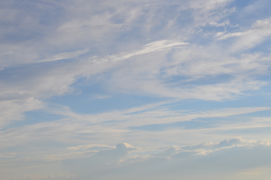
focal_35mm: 82
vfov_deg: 16.5
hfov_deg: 24.6
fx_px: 620
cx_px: 136
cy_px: 90
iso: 100
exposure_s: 1/400
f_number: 10
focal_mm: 55
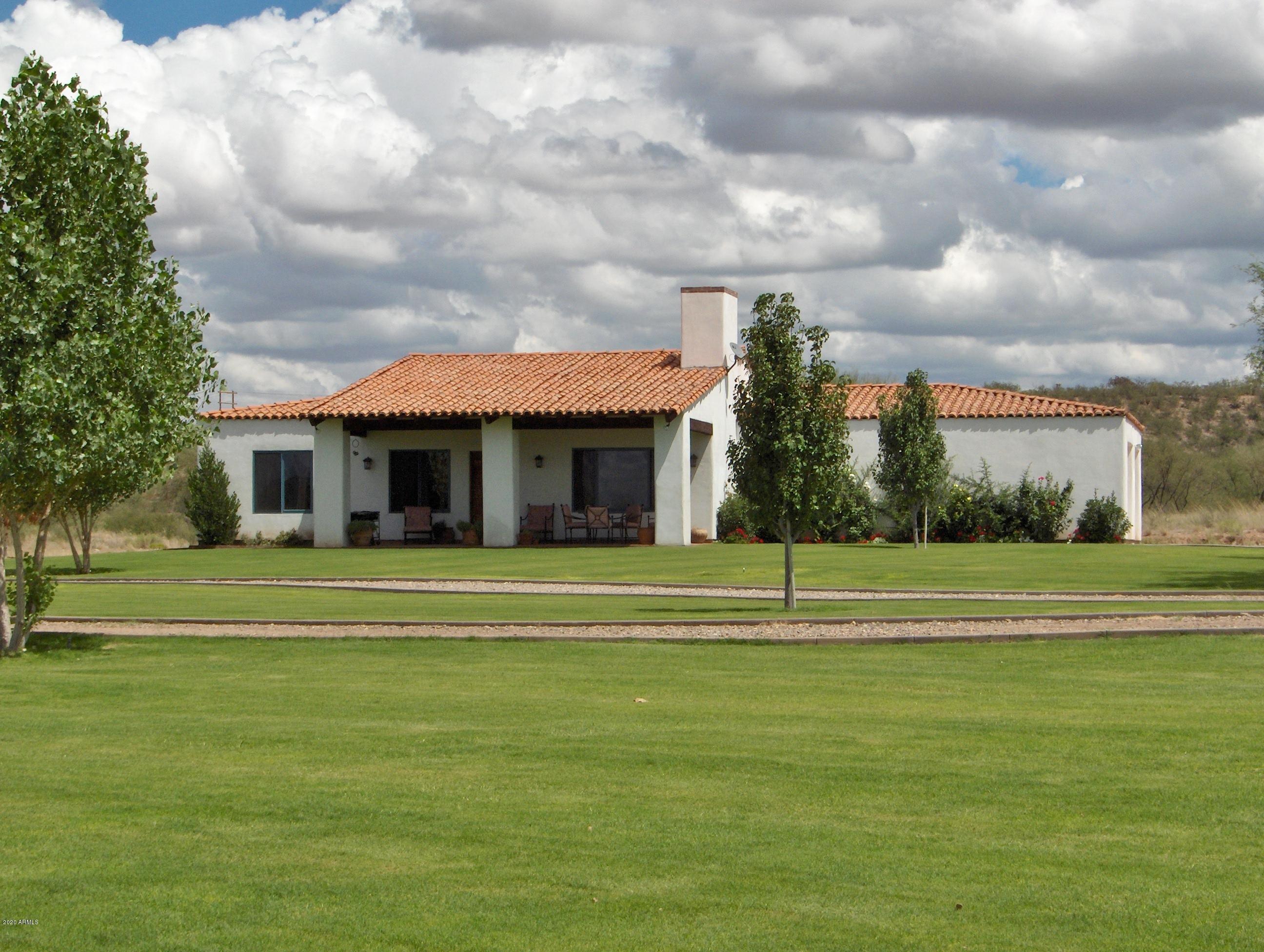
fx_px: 3145
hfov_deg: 22.7
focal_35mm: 86
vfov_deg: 17.2
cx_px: 632
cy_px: 476
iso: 100
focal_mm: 17.5
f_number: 6.7
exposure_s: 1/787
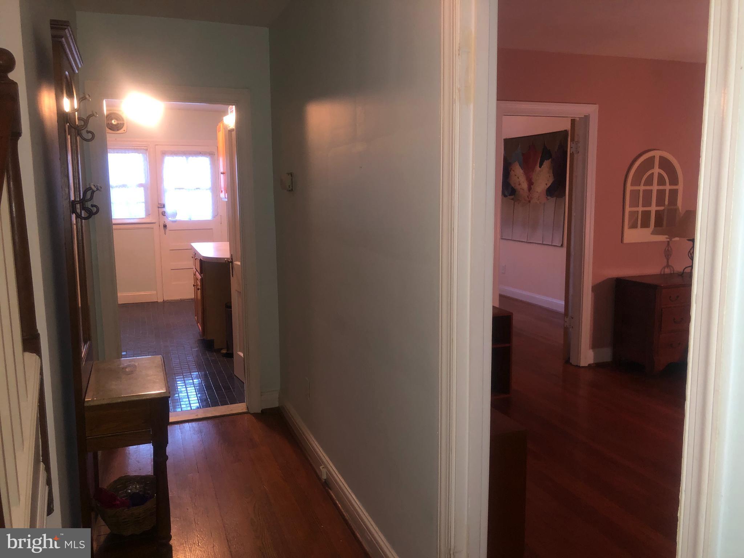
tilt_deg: -8.8
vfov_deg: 49.7
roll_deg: +0.2
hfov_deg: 63.4
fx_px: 602
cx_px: 372
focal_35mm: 28
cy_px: 279
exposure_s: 1/12
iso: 100
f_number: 1.8
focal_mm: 4
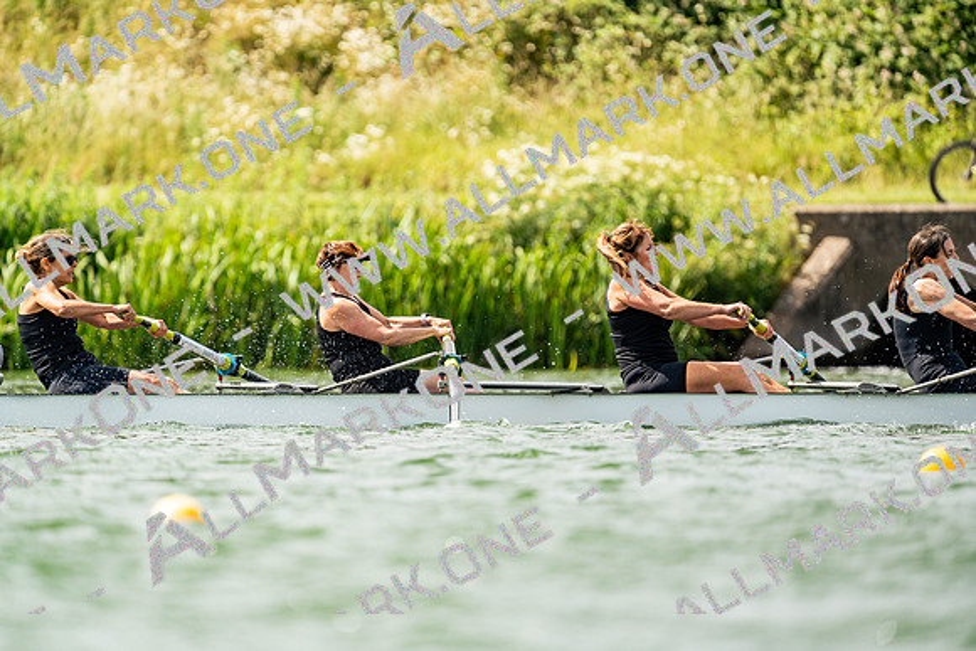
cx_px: 488
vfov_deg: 2.3
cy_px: 326
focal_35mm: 600
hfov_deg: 3.4
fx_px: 16270
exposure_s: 1/2000
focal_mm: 600
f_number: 6.3
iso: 400
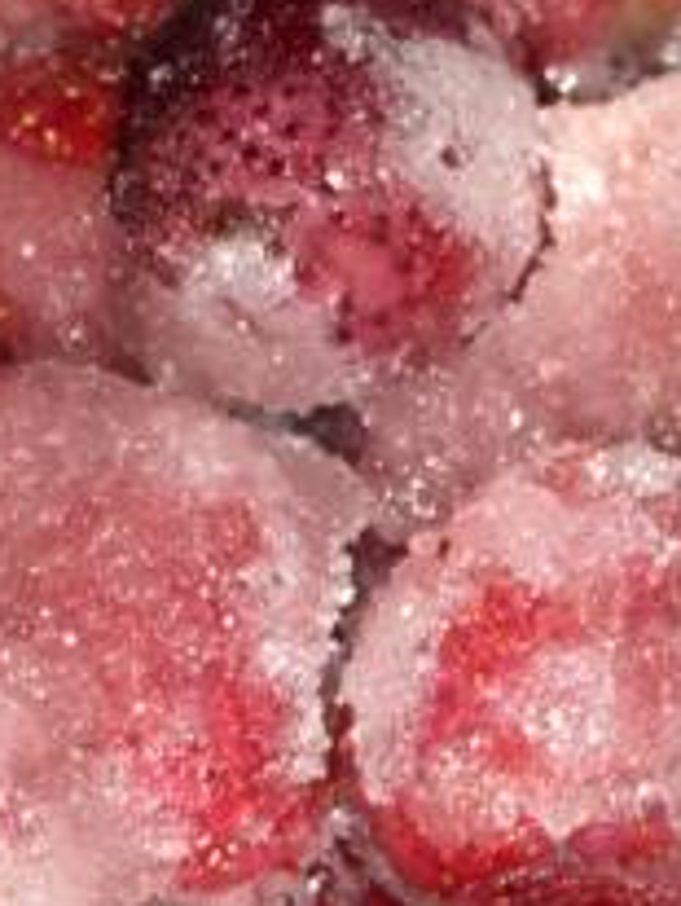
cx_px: 523
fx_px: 2539
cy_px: 783
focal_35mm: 97
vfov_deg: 19.9
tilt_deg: -55.3
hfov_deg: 15.2
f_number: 2.2
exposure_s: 1/33
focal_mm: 4.15
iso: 25
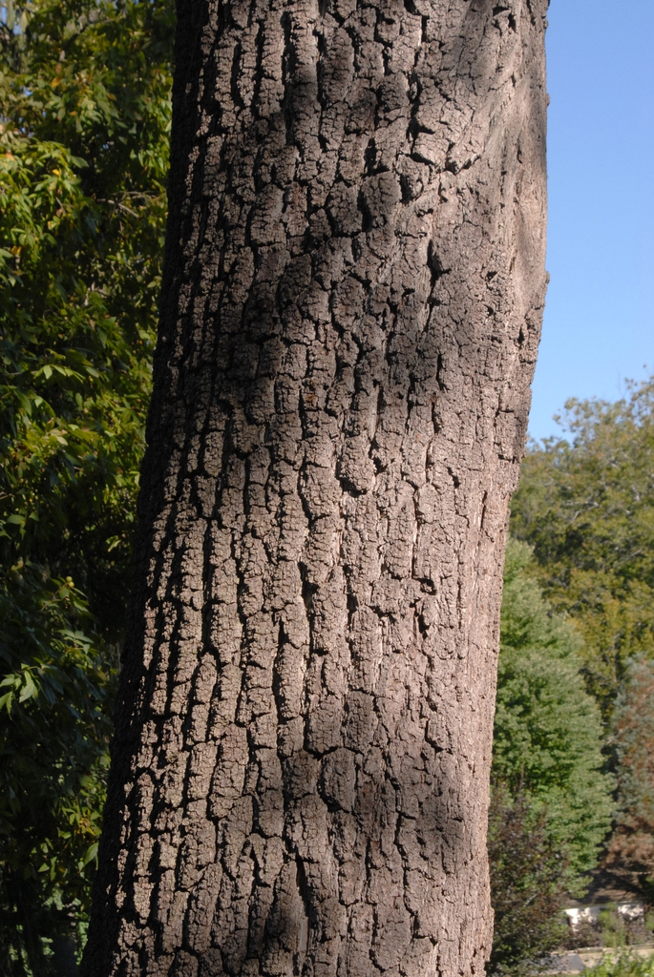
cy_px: 488
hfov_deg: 16.6
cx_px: 327
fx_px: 2243
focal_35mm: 82
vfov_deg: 24.6
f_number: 9
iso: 400
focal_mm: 55
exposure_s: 1/320
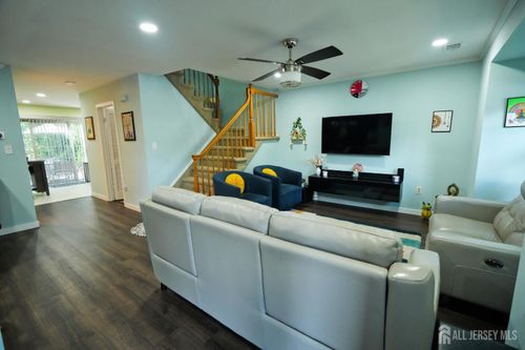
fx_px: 233
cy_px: 175
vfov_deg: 73.7
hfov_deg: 96.8
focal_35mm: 16
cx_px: 262
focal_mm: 16
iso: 5000
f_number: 4
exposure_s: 1/200
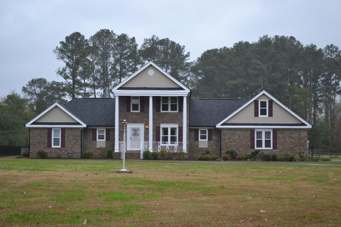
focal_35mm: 66
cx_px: 170
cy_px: 114
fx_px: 625
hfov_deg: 30.5
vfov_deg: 20.6
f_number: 5.6
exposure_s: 1/125
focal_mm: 44
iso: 320
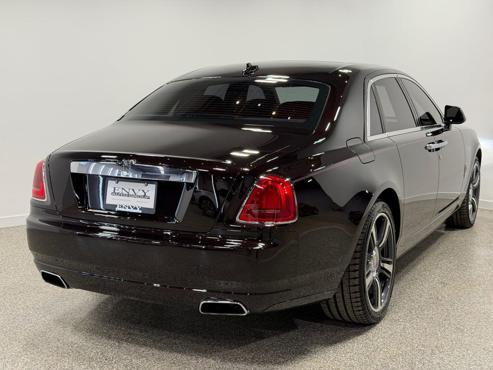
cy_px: 185
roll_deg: -0.5
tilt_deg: -7.6
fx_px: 684
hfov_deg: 39.7
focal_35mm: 48
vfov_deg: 30.3
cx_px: 246
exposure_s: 1/120
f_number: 1.78
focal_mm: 6.76
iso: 50
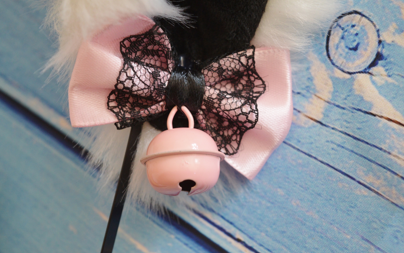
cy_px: 124
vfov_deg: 16.3
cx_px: 202
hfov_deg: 25.8
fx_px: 881
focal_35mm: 80
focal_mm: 52
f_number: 5.6
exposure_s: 1/80
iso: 900
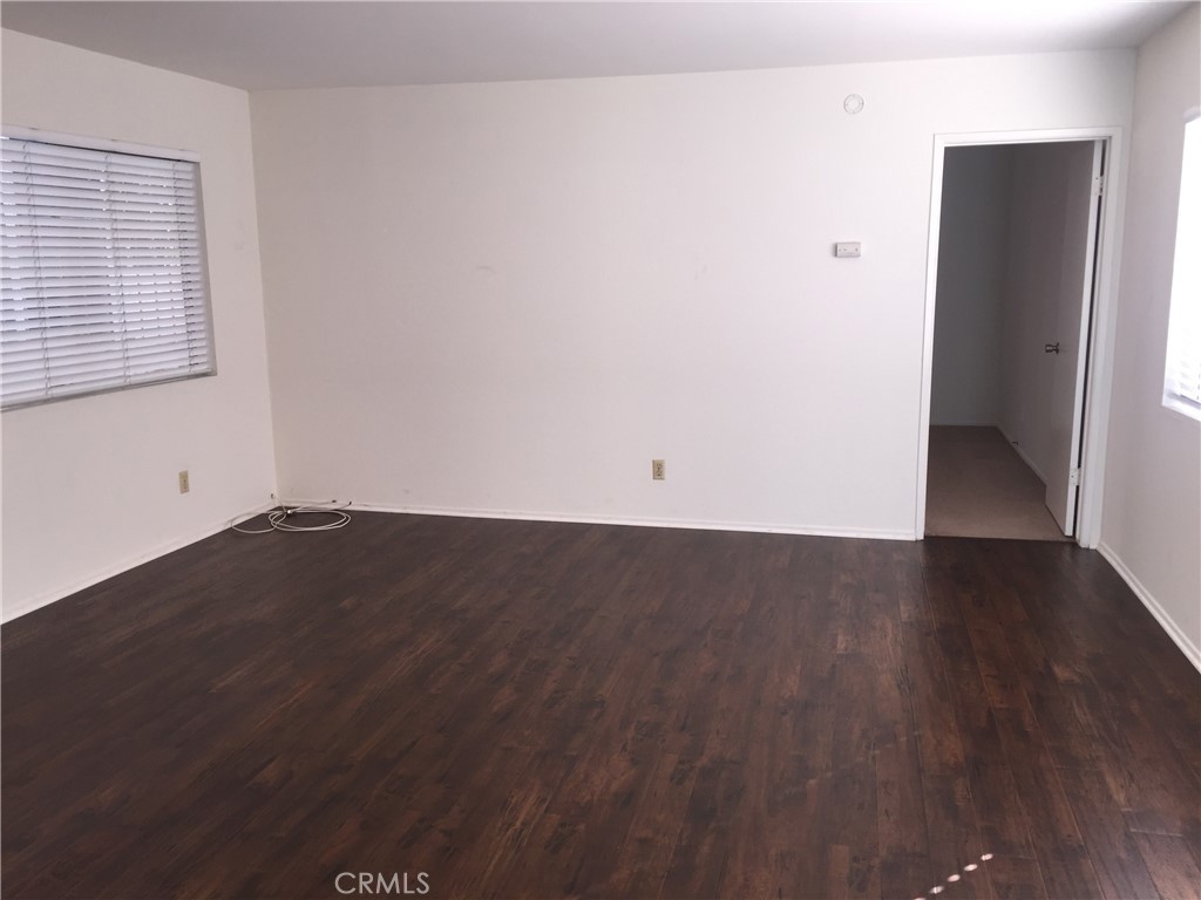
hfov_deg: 61.7
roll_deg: +0.0
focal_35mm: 29
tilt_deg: -11.0
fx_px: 1006
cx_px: 600
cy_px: 450
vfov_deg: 48.2
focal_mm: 4.15
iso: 32
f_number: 2.2
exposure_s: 1/43
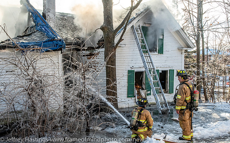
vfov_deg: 30.5
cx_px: 121
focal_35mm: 42
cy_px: 78
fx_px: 263
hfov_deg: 47.2
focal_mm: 26
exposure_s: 1/500
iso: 1000
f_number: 8
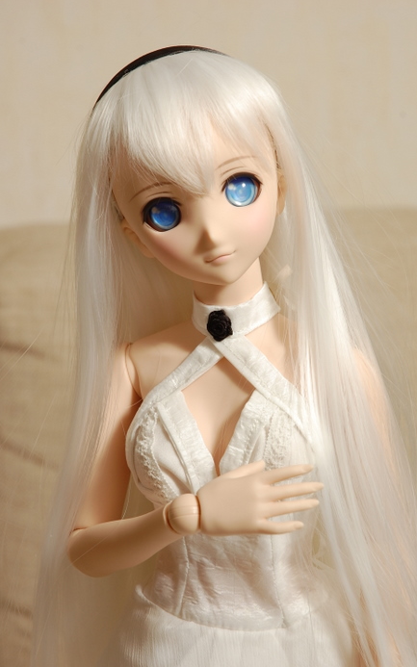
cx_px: 217
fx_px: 1964
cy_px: 334
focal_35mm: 108
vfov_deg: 19.3
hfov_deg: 12.1
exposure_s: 1/200
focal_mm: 70
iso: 200
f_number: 9
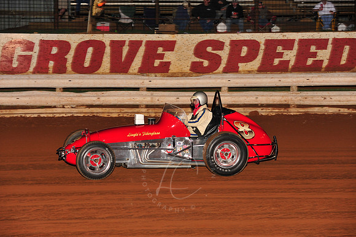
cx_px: 178
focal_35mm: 125
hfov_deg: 16.4
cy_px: 118
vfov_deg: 11.0
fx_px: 1235
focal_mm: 125
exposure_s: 1/250
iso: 800
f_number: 6.3
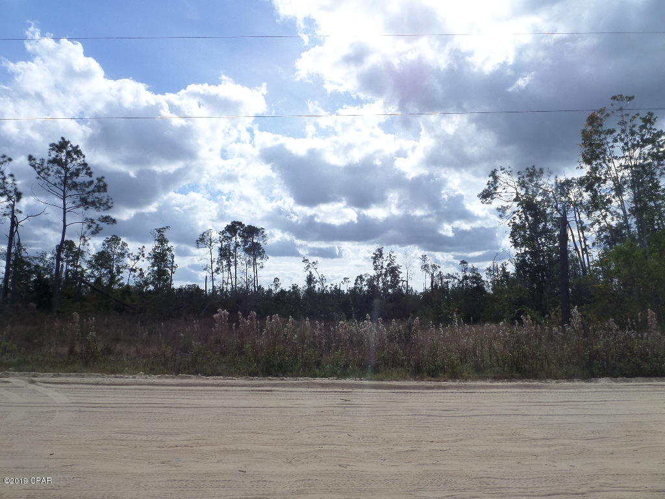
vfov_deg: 56.8
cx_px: 332
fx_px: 461
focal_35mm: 24
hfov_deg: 71.6
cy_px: 250
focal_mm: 4
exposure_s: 1/1000
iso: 100
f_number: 5.2
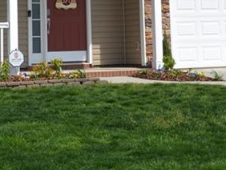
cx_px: 113
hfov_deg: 17.1
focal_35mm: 115
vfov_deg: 12.3
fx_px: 751
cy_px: -88
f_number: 8
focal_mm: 22
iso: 100
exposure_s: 1/250
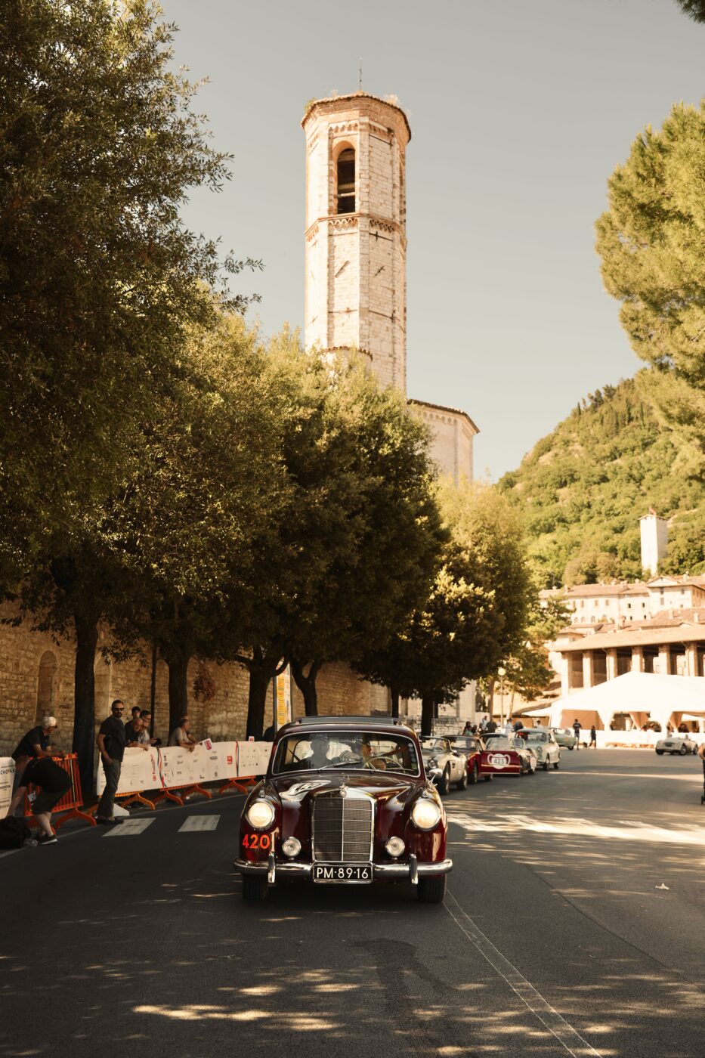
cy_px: 529
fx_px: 1116
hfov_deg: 35.0
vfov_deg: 50.7
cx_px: 352
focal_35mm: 38
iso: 100
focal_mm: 38
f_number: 4
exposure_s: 1/160
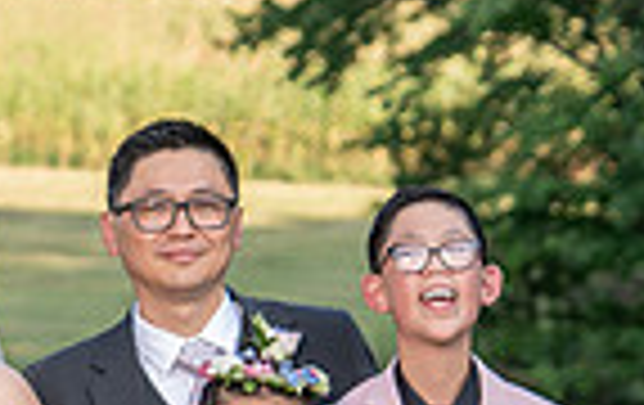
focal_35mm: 299
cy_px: 679
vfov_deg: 4.4
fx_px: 5258
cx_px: -140
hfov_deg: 7.0
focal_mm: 70
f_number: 4
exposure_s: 1/200
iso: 125
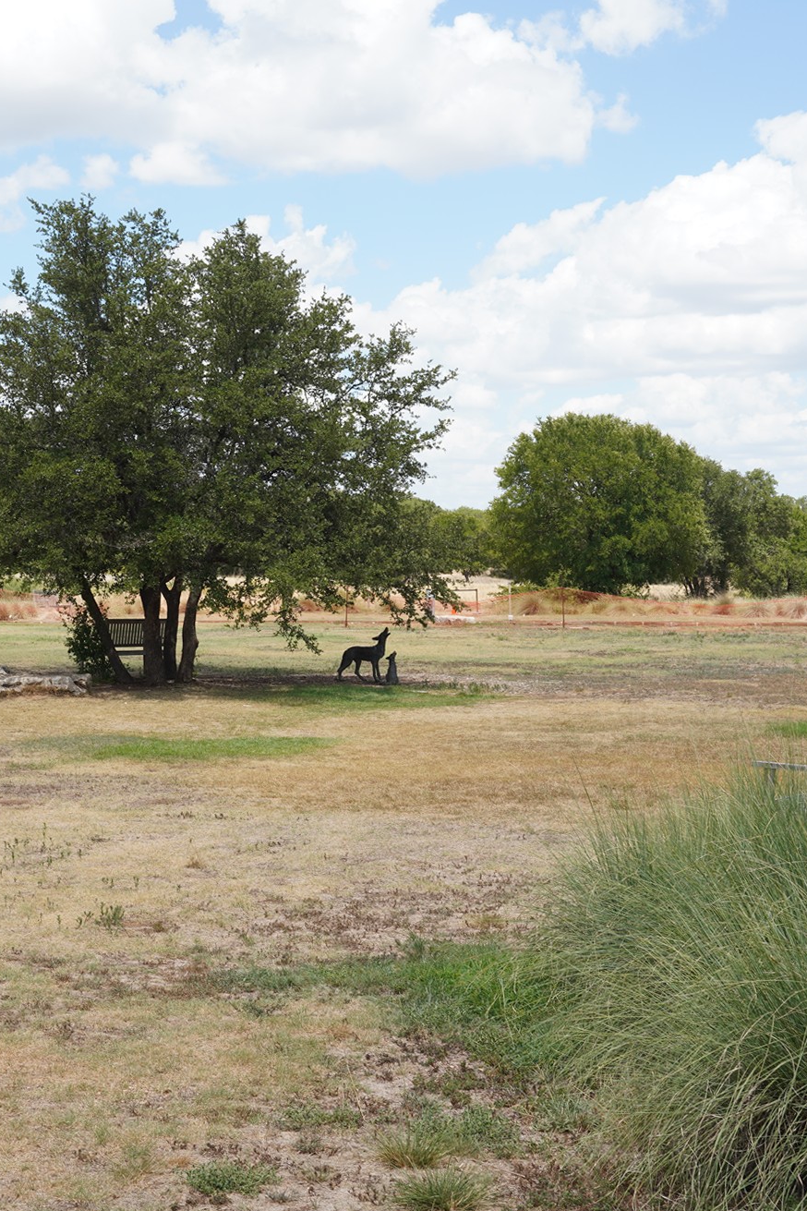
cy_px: 599
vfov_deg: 34.5
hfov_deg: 23.1
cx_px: 191
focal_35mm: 58
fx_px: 1950
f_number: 14
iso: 160
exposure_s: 1/100
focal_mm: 38
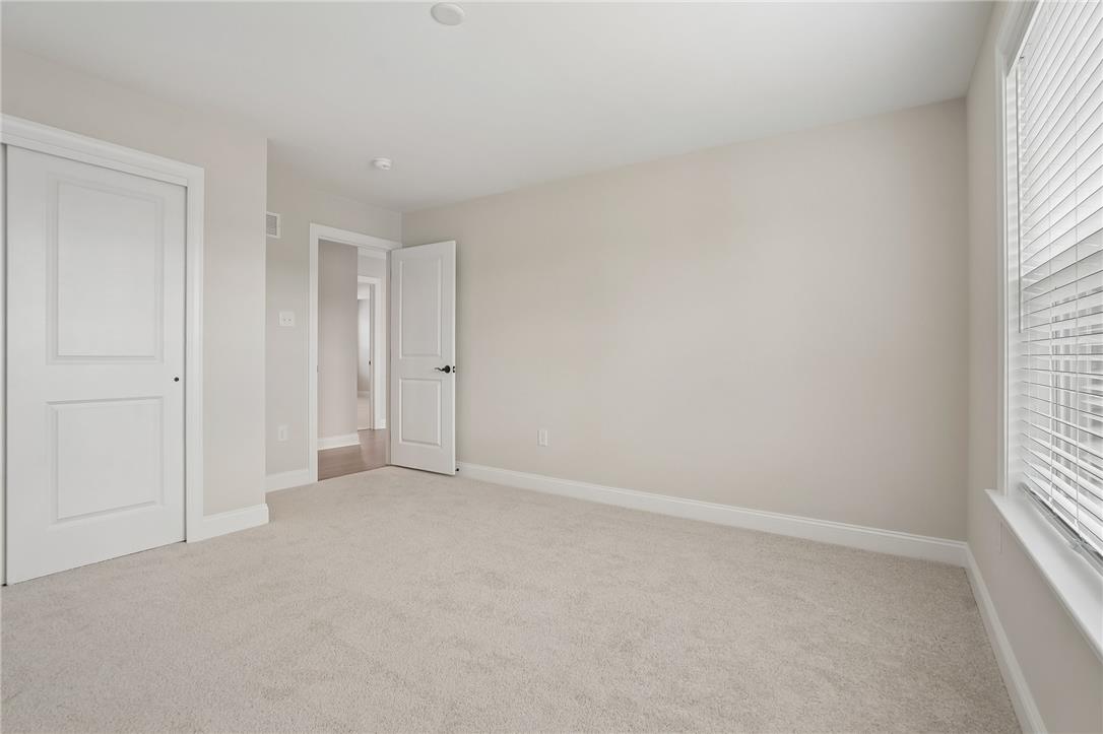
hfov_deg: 96.8
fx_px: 490
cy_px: 367
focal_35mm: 16
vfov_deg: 73.7
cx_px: 552
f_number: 8
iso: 100
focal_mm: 16
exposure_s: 1/10
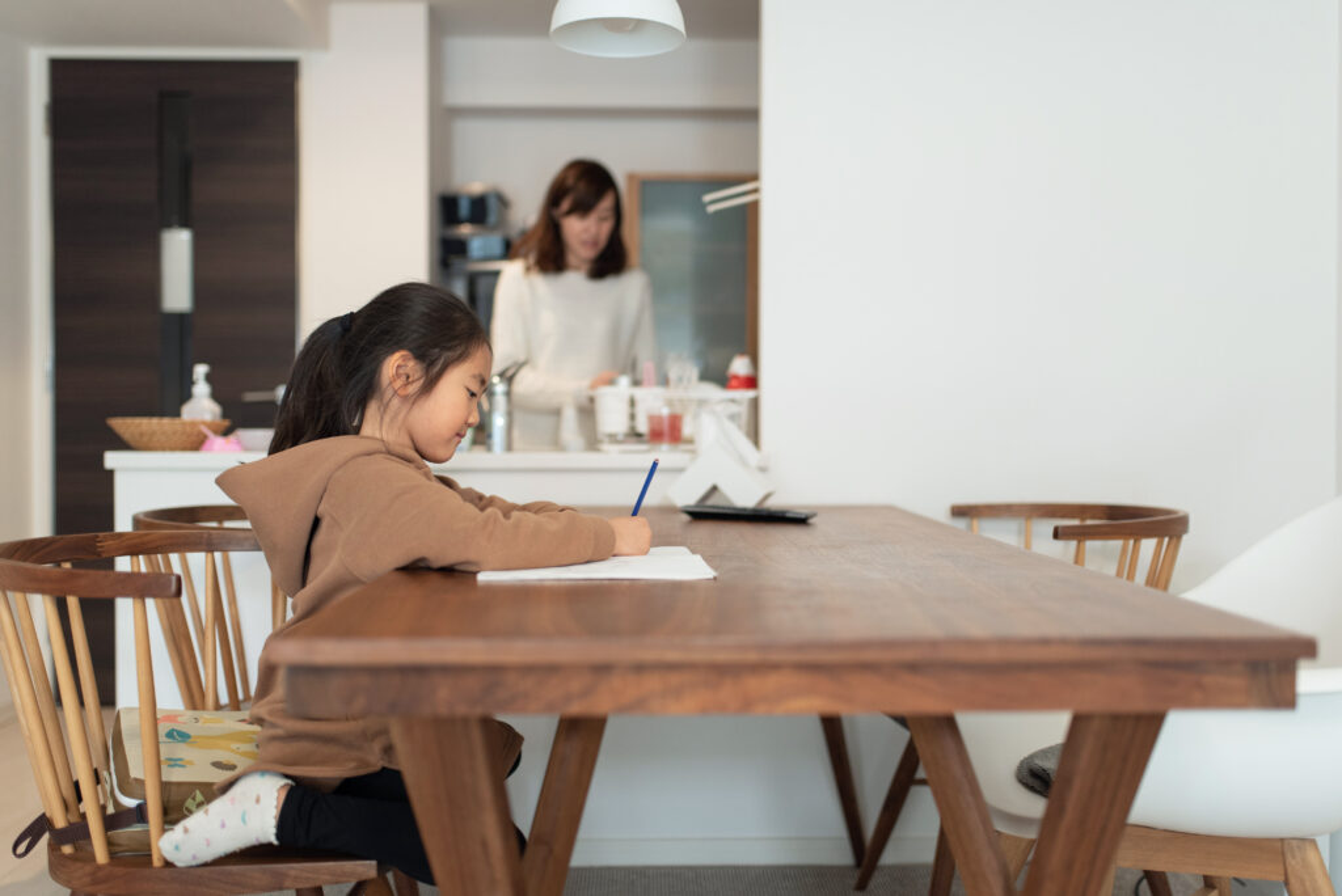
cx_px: 671
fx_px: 1305
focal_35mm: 35
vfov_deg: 37.9
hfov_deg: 54.4
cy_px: 448
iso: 500
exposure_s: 1/125
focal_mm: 35
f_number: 1.6
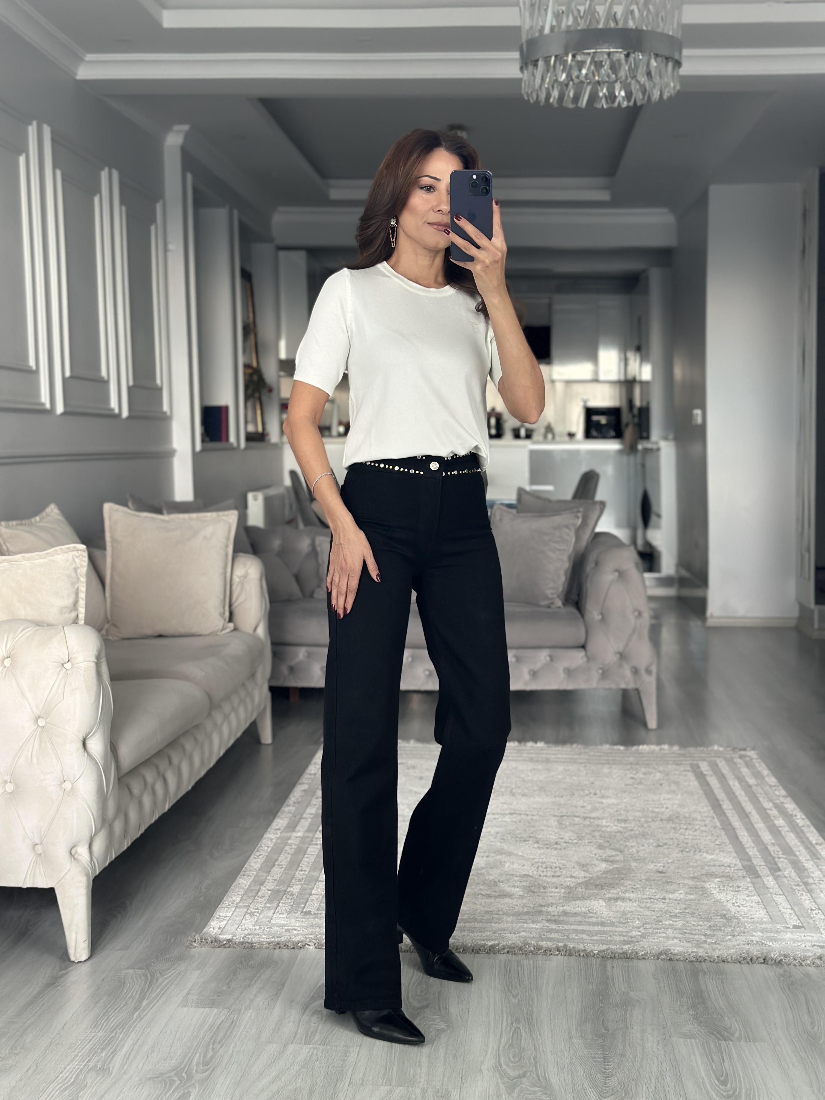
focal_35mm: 48
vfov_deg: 39.7
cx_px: 412
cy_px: 550
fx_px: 1525
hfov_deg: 30.3
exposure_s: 1/60
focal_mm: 6.86
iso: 125
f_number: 1.78
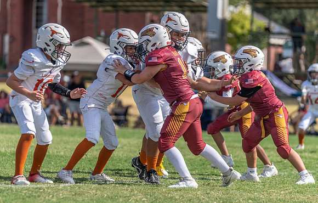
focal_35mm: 244
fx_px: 2127
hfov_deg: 8.5
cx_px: 145
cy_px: 101
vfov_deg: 5.5
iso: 100
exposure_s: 1/1600
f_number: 3.5
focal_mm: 200
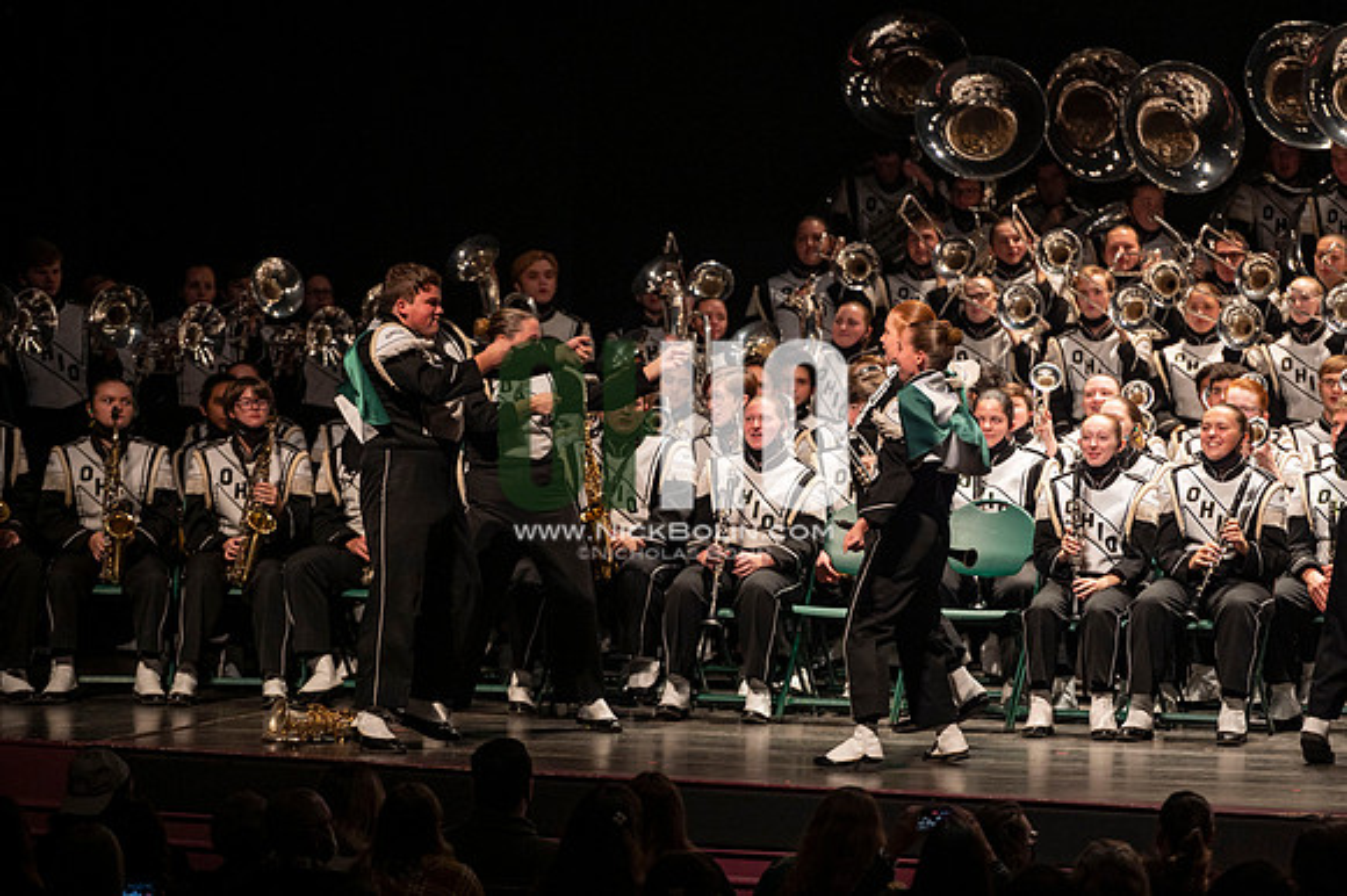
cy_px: 448
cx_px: 674
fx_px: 7479
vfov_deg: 6.9
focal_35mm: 200
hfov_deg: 10.3
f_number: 3.5
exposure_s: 1/500
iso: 1250
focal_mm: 200
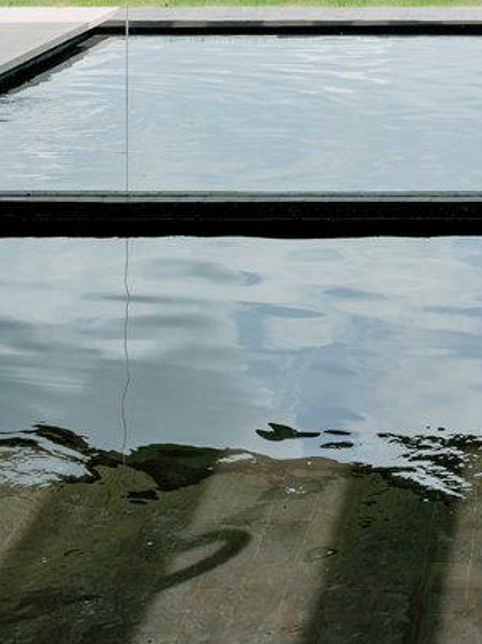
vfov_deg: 22.6
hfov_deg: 18.2
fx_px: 1431
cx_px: 560
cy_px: -191
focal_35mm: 77
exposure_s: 1/80
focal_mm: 36.9
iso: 200
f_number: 9
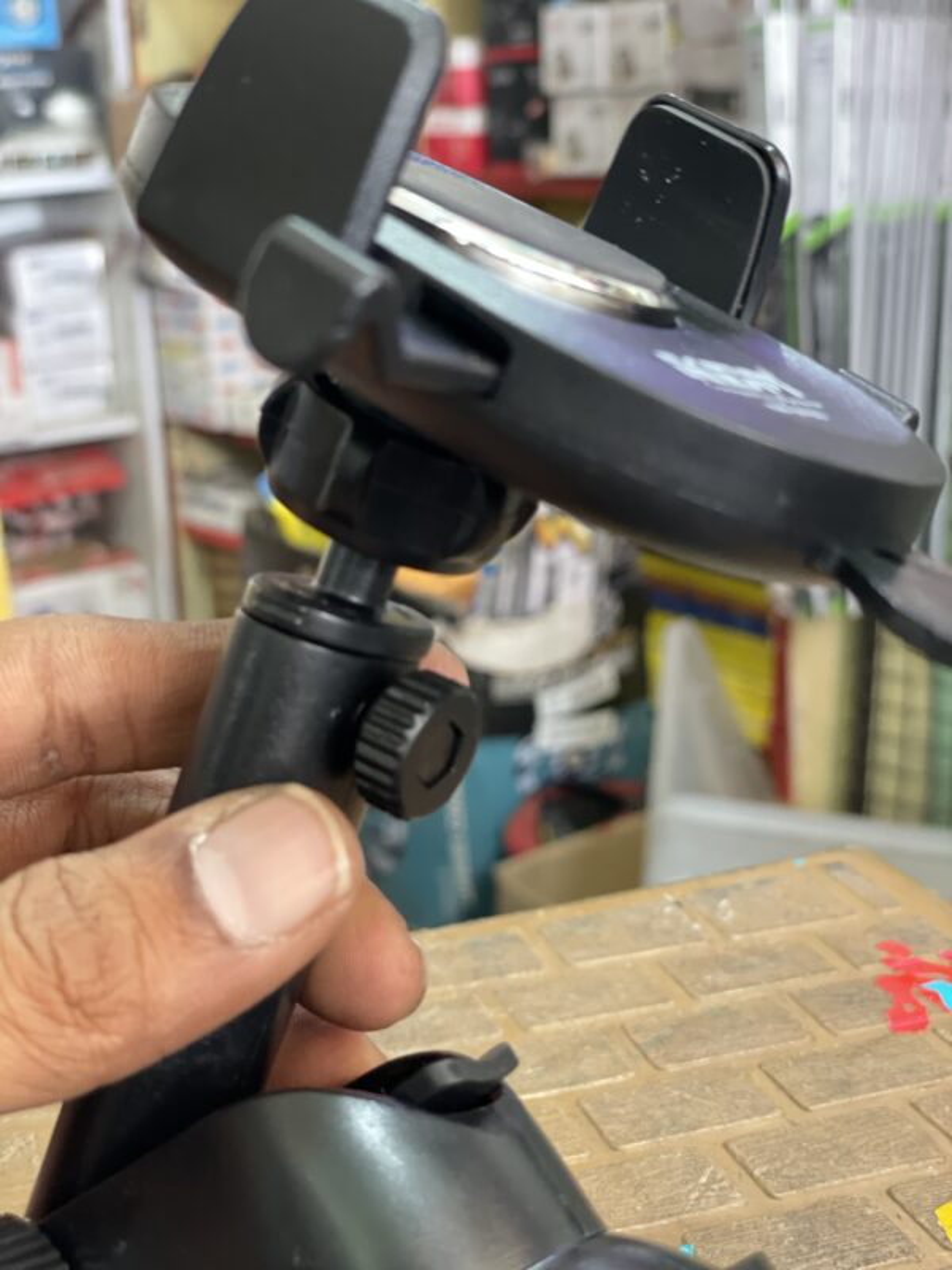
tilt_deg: -13.5
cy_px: 635
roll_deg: +2.6
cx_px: 476
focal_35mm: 52
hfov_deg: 28.0
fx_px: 1907
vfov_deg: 36.8
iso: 200
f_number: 2
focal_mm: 6
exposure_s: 1/33
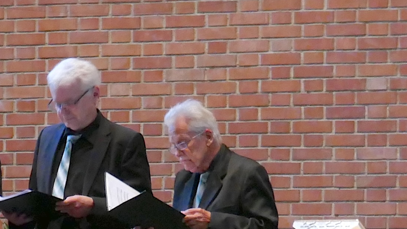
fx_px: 4230
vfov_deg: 3.1
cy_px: 388
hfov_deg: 5.4
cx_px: -265
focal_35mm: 392
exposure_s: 1/8
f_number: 5.3
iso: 1600
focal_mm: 38.6
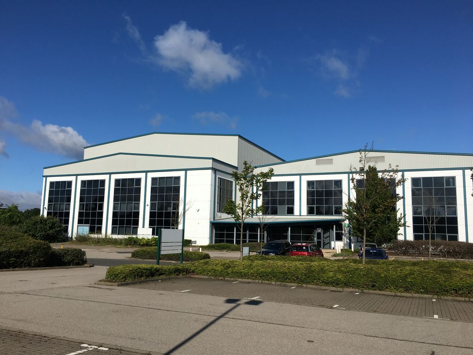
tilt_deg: +8.8
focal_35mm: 29
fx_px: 396
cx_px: 236
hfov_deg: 61.6
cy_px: 178
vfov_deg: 48.2
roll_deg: -1.6
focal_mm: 4.15
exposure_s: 1/3497
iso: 25
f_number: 2.2
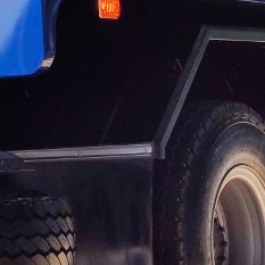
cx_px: 55
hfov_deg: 7.3
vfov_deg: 7.3
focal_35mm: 238
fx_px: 2061
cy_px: 50
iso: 50
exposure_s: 1/1106
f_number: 2
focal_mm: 8.16
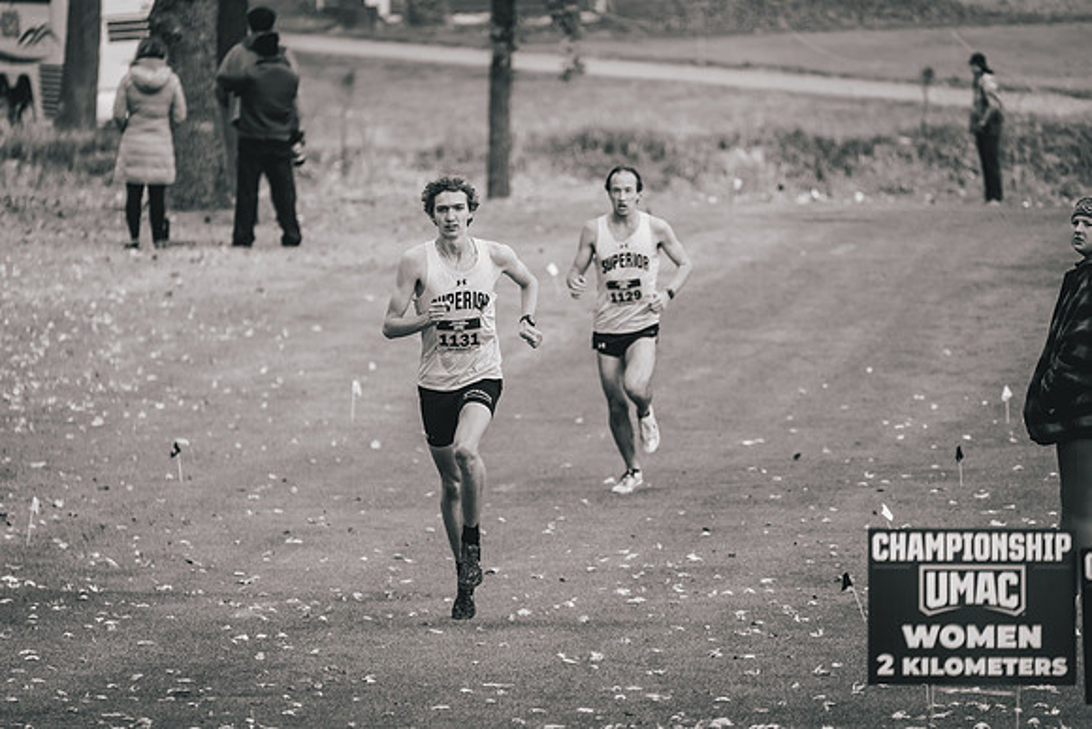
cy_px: 364
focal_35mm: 400
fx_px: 12136
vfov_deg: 3.4
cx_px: 546
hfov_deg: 5.2
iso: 400
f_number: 6.3
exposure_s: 1/800
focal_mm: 400
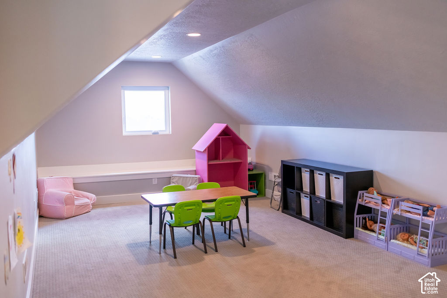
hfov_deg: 54.4
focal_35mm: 35
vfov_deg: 37.9
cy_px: 149
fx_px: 435
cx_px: 224
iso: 1600
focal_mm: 35
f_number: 3.2
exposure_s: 1/250
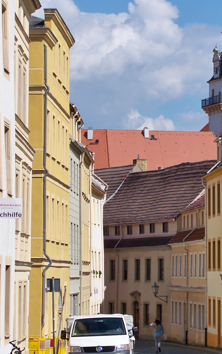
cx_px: 176
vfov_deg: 13.3
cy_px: 133
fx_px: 1519
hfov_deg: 8.3
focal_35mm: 157
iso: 64
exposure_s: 1/800
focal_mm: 17.6
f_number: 4.5
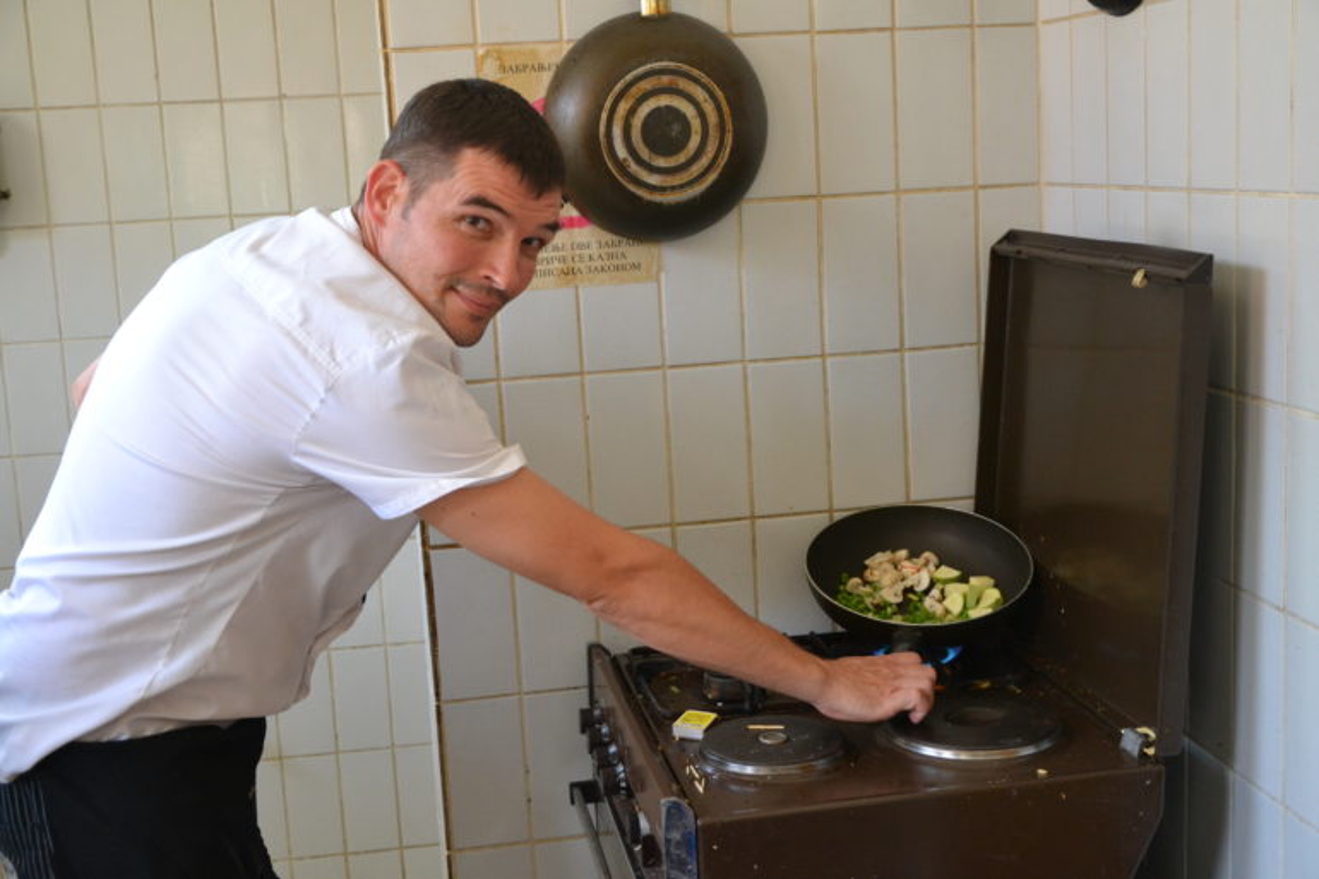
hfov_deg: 43.6
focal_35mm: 45
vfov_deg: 29.9
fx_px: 1648
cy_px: 440
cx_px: 660
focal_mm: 30
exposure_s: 1/60
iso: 1000
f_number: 4.2
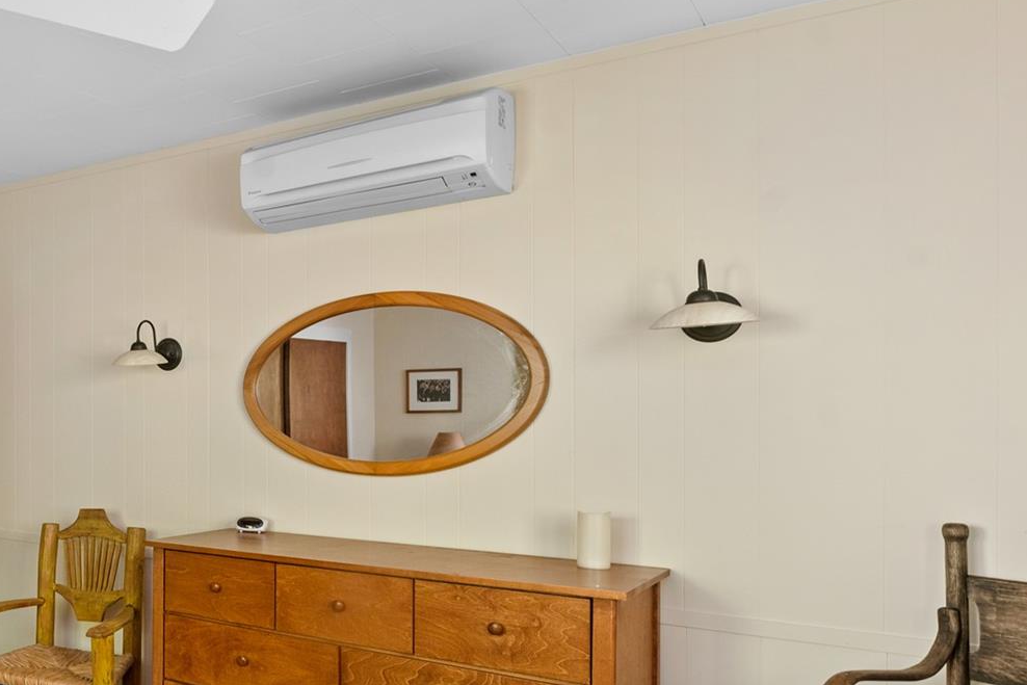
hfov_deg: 51.6
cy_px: 379
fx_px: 827
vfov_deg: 44.9
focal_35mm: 29
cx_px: 11
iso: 320
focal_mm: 14
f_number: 7.1
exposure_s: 1.3
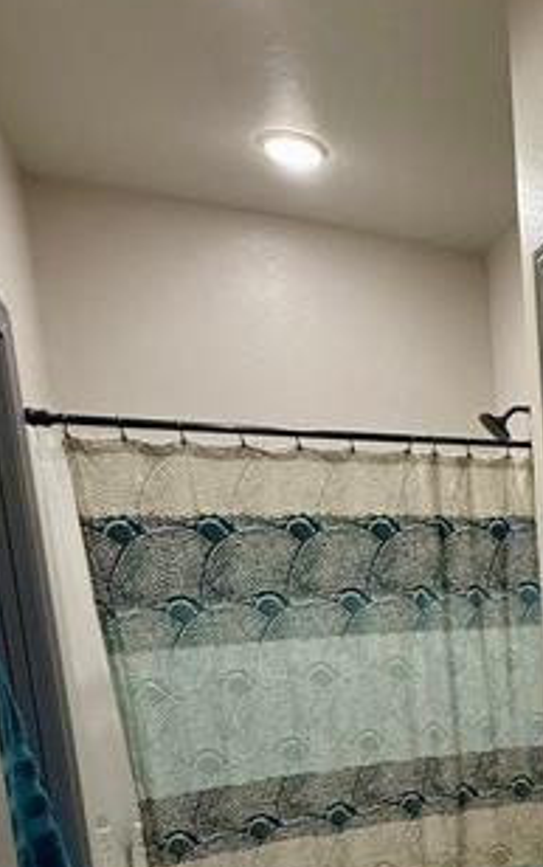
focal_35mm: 37
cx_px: 737
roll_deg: +0.5
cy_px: 729
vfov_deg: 48.8
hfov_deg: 27.6
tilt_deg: -9.4
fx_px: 874
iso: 200
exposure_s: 1/120
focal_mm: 2.22
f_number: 2.2
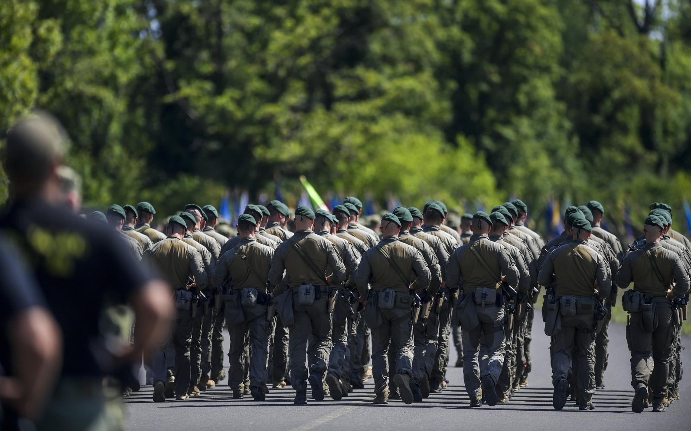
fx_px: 5781
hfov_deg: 6.8
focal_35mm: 307
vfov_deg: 4.3
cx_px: 346
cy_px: 204
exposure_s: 1/3200
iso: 100
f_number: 2.8
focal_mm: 300
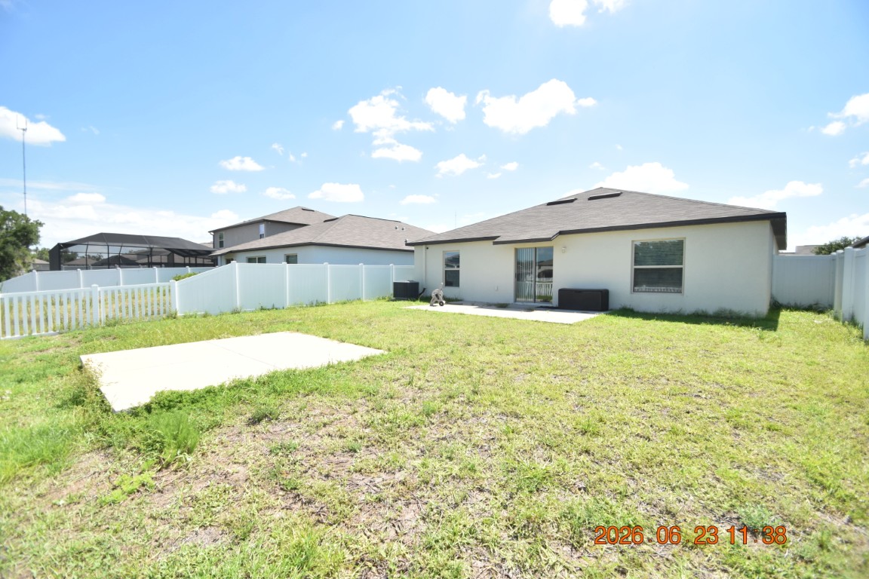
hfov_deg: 100.4
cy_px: 290
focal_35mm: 15
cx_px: 434
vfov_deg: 77.3
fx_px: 362
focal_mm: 10
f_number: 3.5
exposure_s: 1/4000
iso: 800
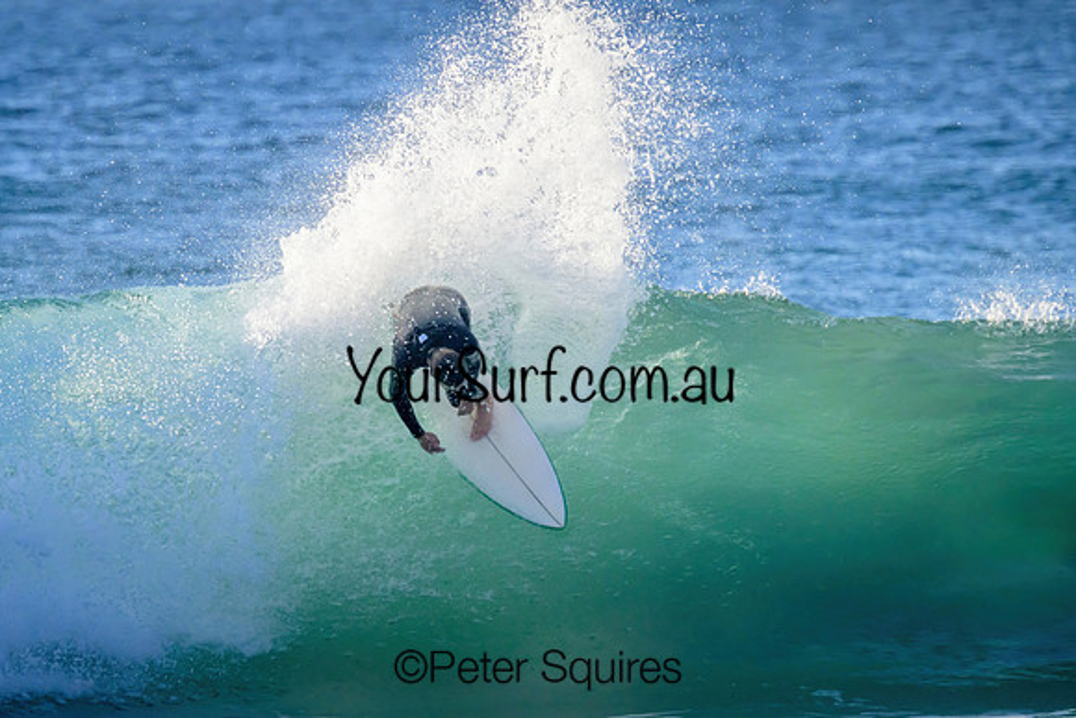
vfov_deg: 1.8
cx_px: 497
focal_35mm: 765
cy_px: 325
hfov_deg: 2.7
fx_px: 22879
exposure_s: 1/2000
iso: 2200
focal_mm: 700
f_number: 11
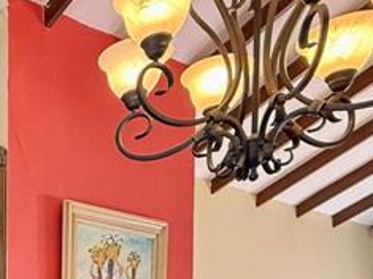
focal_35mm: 61
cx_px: -151
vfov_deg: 20.3
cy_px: 428
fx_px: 657
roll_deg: +0.2
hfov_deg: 25.6
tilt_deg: -0.9
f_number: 2.2
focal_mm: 2.22
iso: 400
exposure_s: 1/60
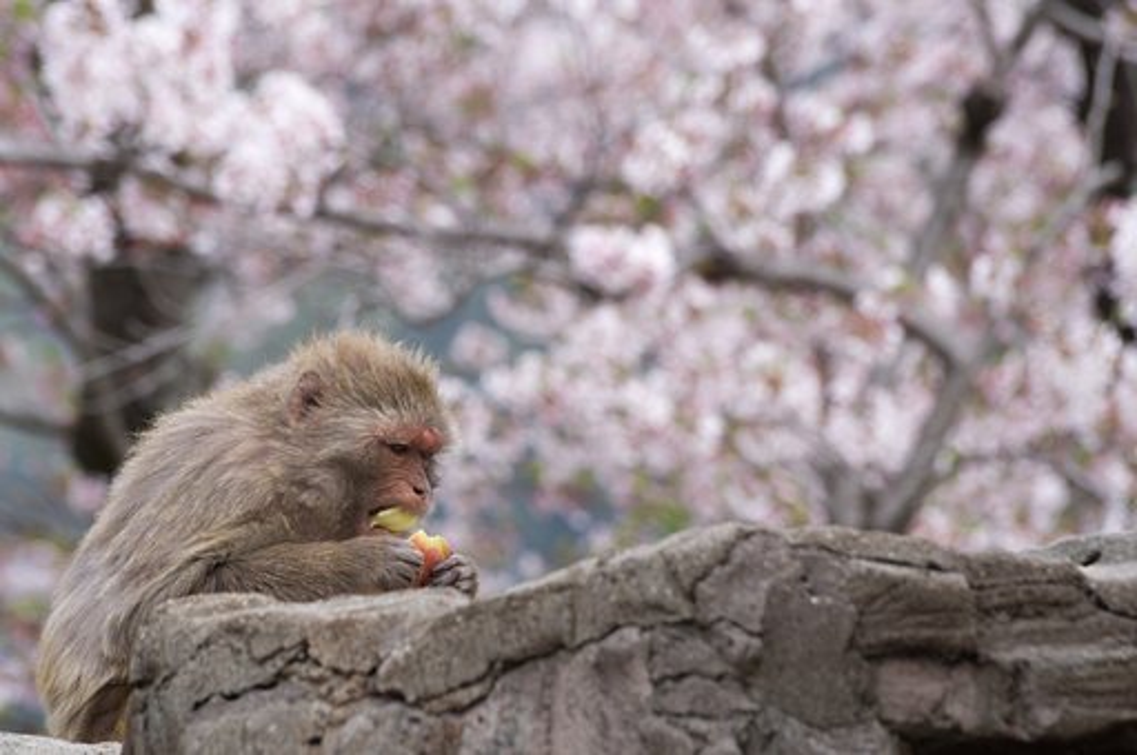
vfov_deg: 3.0
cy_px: 378
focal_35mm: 450
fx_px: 14194
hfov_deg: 4.6
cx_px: 568
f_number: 10
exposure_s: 1/125
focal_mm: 300
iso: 100
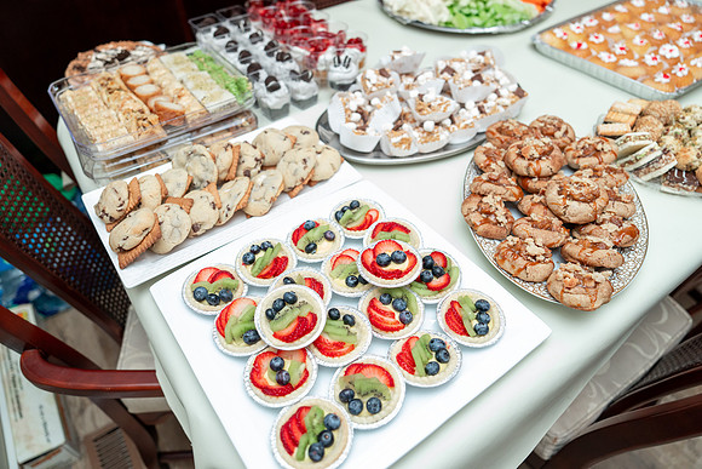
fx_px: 468
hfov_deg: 73.7
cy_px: 234
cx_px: 351
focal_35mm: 24
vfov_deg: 53.2
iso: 1250
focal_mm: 24
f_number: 2.8
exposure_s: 1/160
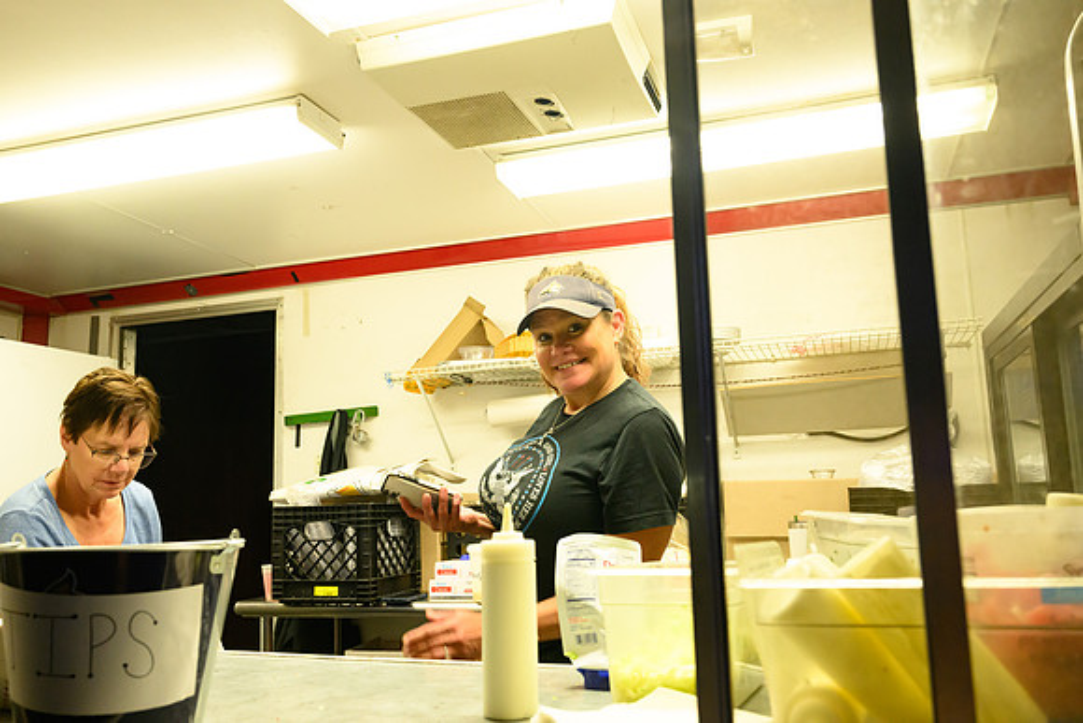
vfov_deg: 42.3
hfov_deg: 60.3
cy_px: 362
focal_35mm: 31
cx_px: 542
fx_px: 933
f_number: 5.6
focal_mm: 31
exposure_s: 1/200
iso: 8000
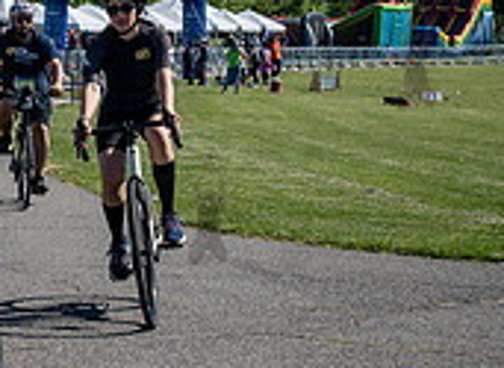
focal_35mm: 138
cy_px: -7
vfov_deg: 10.5
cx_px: -39
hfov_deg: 14.1
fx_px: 1991
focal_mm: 35
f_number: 4.5
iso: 160
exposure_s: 1/1600
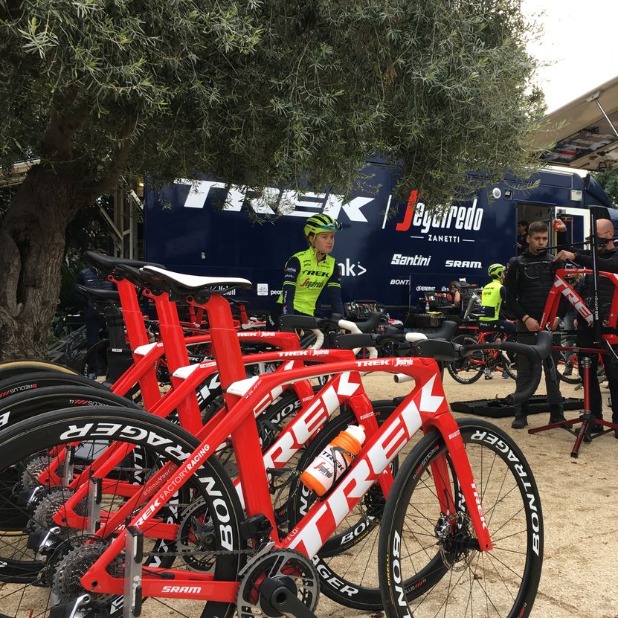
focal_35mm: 37
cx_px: 403
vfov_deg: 44.9
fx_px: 747
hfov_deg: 44.4
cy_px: 310
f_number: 2.2
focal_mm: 4.15
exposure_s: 1/137
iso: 25
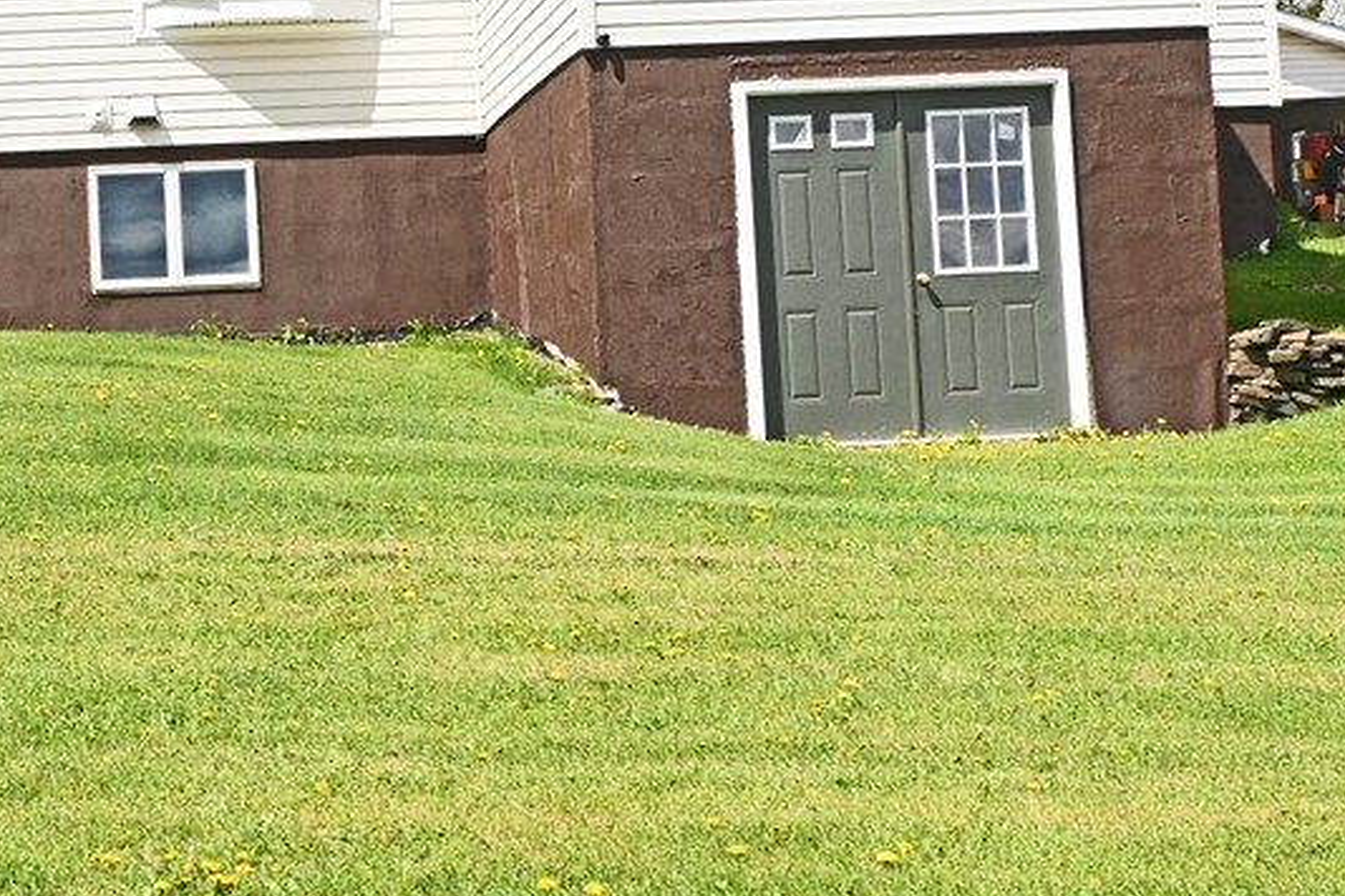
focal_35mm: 64
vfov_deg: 21.1
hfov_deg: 30.7
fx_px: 2392
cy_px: 237
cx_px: 297
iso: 1600
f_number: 14
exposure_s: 1/1000
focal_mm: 21
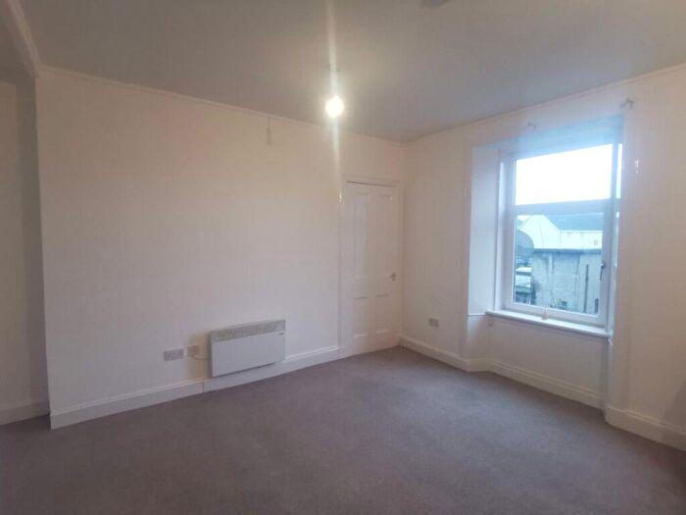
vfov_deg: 74.7
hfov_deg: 91.0
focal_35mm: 17
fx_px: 337
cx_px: 343
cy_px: 258
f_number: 2.2
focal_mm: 2.26
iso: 320
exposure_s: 1/33.3
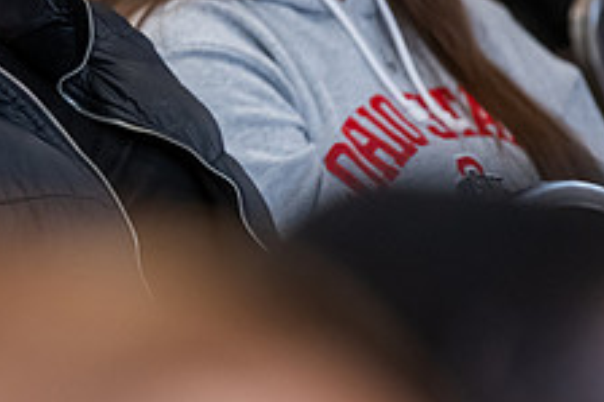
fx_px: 7812
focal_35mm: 466
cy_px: -1
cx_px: -138
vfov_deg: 2.9
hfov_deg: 4.4
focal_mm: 180
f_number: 3.2
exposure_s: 1/200
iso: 2500
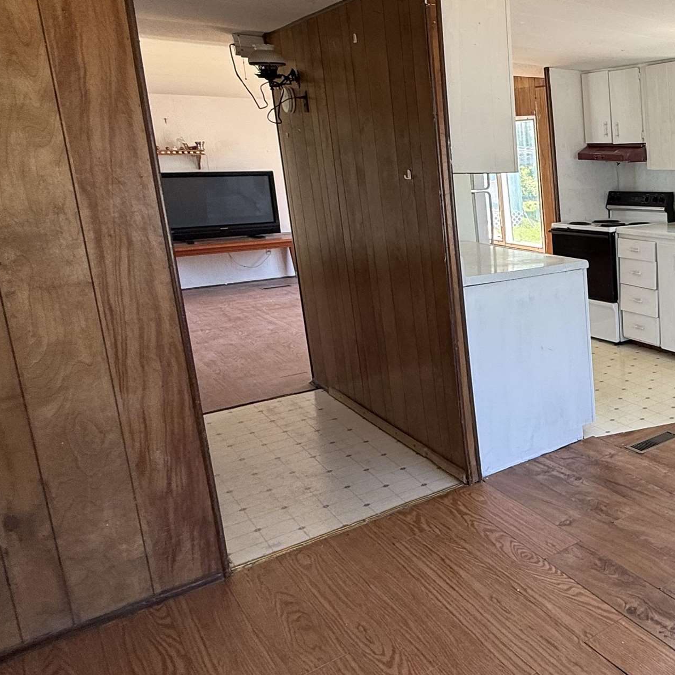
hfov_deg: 41.2
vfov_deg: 53.7
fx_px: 662
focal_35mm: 30
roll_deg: +0.1
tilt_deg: -9.2
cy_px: 278
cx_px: 770
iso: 64
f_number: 2.2
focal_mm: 2.22
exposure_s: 1/99
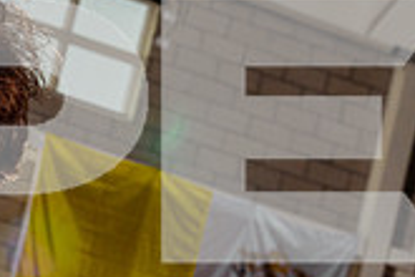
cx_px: -181
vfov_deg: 7.9
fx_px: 1948
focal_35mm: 169
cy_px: 437
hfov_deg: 11.7
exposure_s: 1/125
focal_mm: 48
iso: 400
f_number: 8
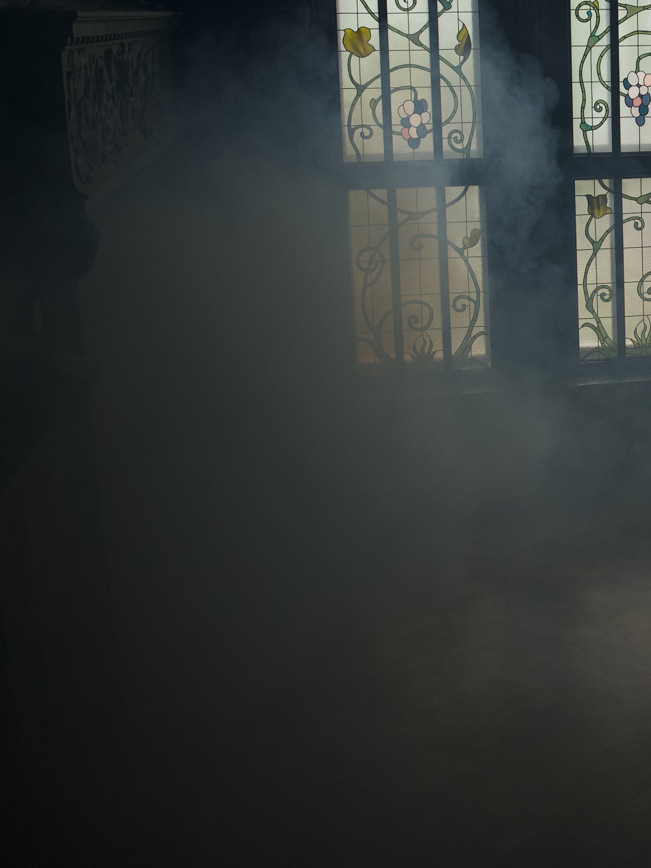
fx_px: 1404
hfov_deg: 24.1
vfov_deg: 34.1
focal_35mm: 56
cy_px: 304
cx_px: 744
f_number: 2.8
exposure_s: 1/200
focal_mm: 24
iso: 500
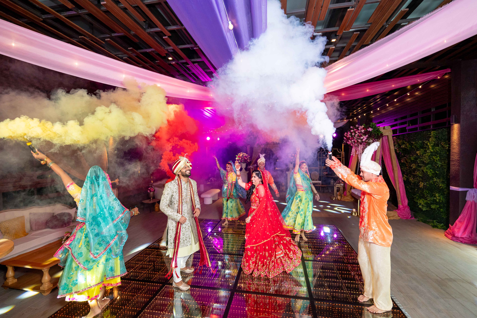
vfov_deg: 73.8
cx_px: 238
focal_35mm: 16
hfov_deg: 96.7
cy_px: 159
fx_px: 212
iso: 1600
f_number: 5
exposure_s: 1/160
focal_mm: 16
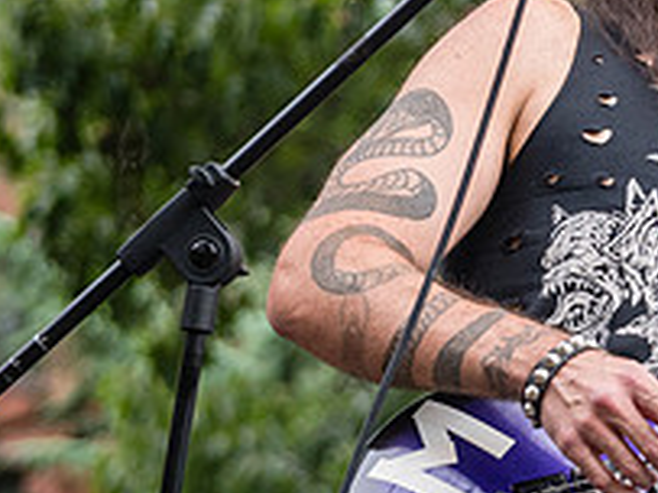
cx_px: 862
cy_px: -51
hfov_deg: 7.3
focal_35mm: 270
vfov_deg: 5.5
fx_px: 5129
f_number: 4
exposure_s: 1/640
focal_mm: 70
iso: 2000
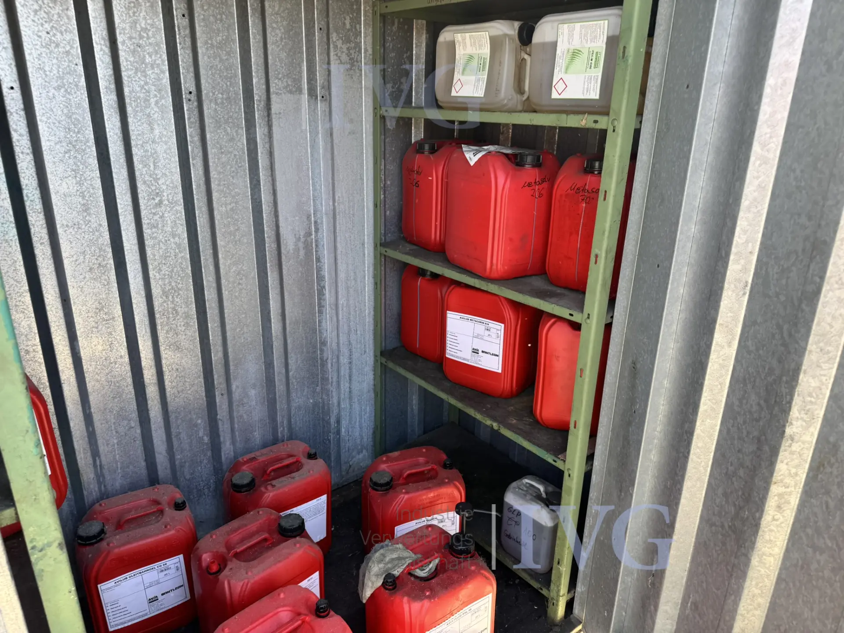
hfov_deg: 71.6
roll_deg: -0.9
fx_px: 585
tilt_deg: -19.4
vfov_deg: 56.8
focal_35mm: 24
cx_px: 422
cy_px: 316
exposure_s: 1/190
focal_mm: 6.76
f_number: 1.78
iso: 80
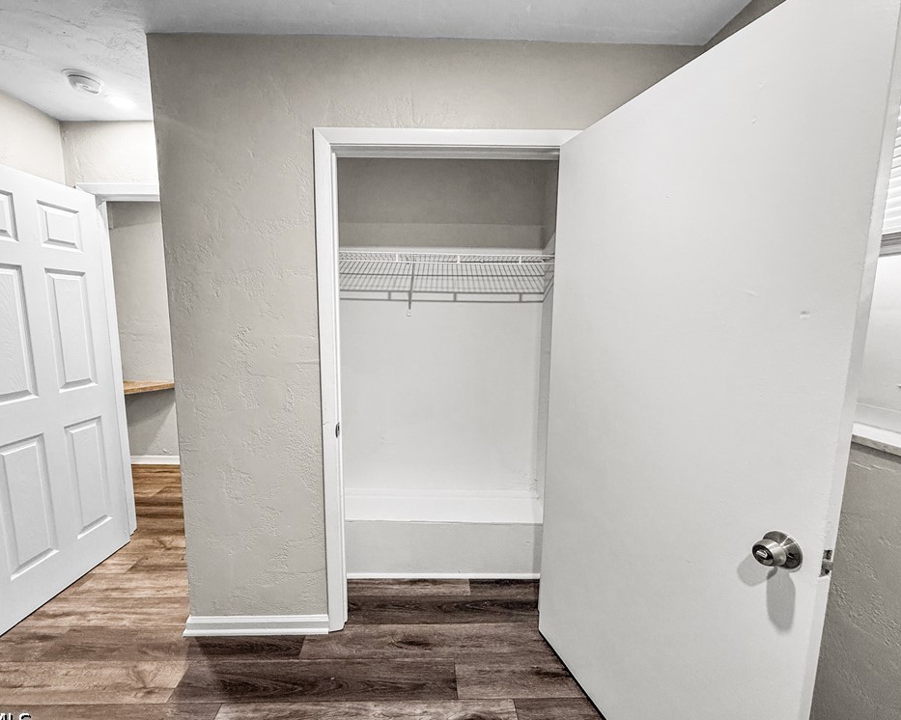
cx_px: 435
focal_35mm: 15
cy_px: 367
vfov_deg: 84.0
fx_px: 400
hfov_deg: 96.8
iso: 250
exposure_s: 1/60
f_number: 2.2
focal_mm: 2.22
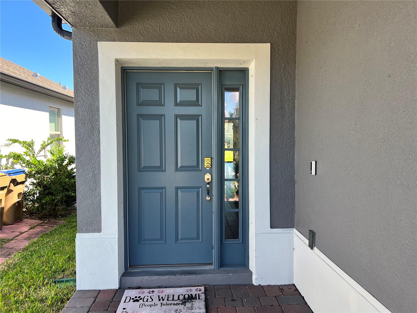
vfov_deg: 53.1
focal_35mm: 26
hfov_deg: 67.3
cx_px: 208
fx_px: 313
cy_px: 156
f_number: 1.5
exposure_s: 1/572
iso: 50
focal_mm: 5.7
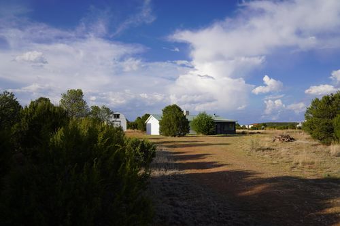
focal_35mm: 26
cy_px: 113
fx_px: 245
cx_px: 170
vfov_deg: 49.5
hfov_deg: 69.4
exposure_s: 1/800
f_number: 5
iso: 100
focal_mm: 26
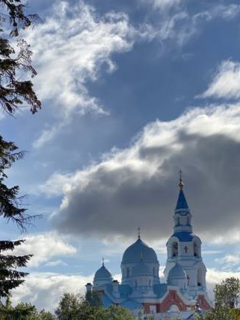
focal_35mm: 73
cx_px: 111
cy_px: 218
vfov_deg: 26.5
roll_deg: +0.7
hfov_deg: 20.2
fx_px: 674
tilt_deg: +11.5
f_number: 2
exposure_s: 1/2994
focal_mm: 6
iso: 25
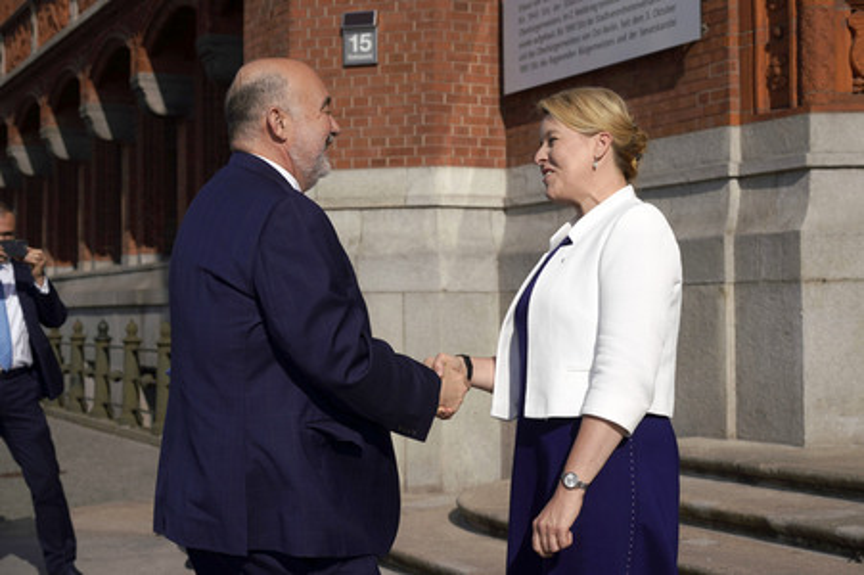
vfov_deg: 24.6
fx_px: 1319
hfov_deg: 36.3
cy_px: 288
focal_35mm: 55
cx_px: 432
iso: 100
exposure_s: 1/1600
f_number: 6.3
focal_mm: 55
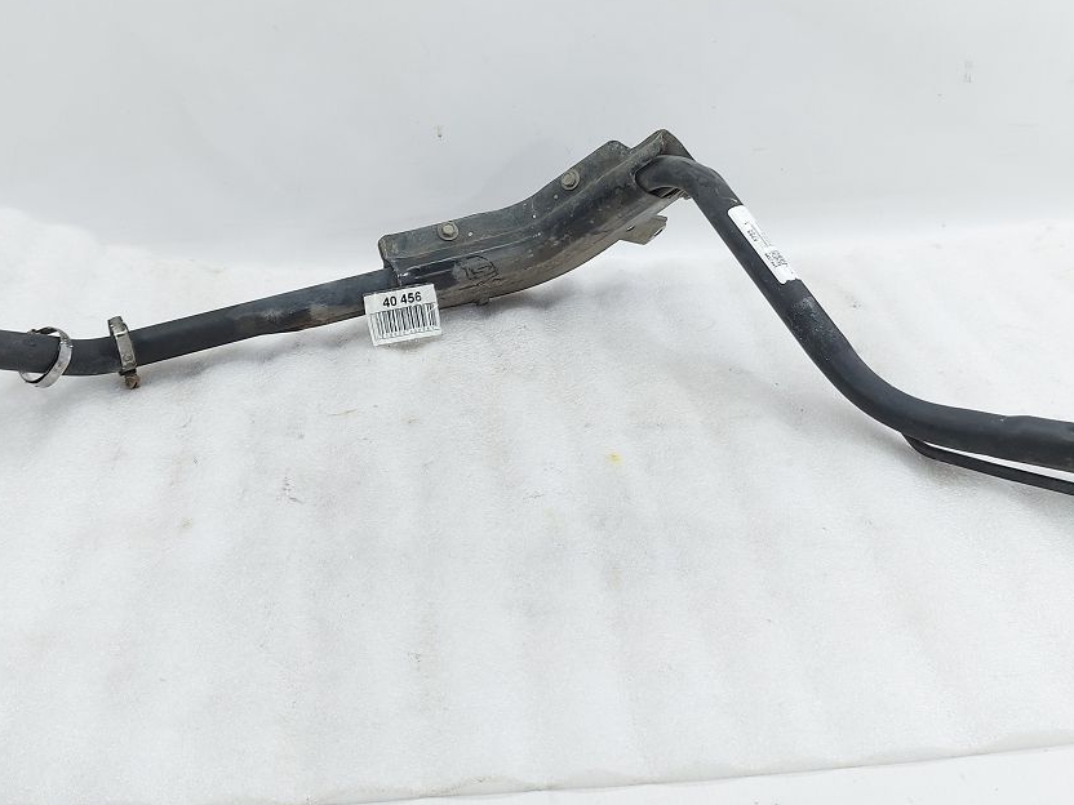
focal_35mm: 40
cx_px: 468
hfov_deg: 46.7
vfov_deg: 35.4
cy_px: 228
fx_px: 1241
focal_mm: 5.23
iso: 40
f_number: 1.8
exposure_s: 1/50
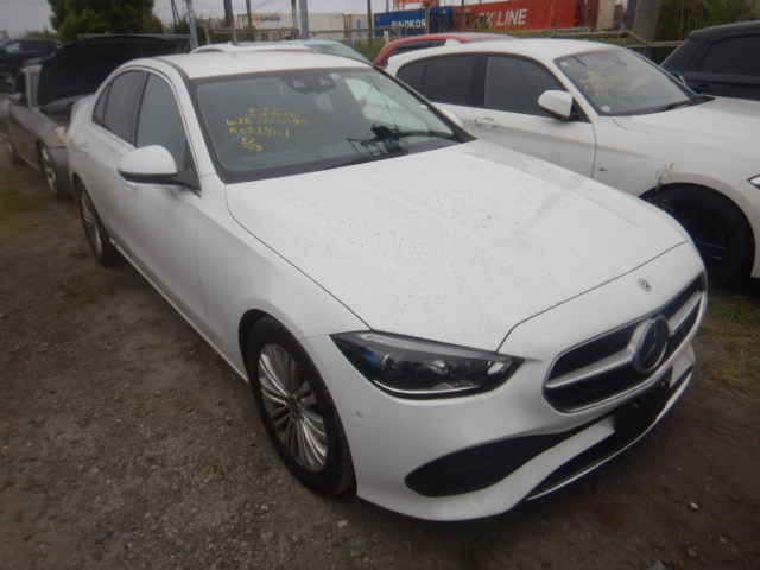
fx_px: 527
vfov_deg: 56.8
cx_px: 380
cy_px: 285
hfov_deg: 71.6
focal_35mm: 24
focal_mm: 4.3
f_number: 2.8
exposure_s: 1/200
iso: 125
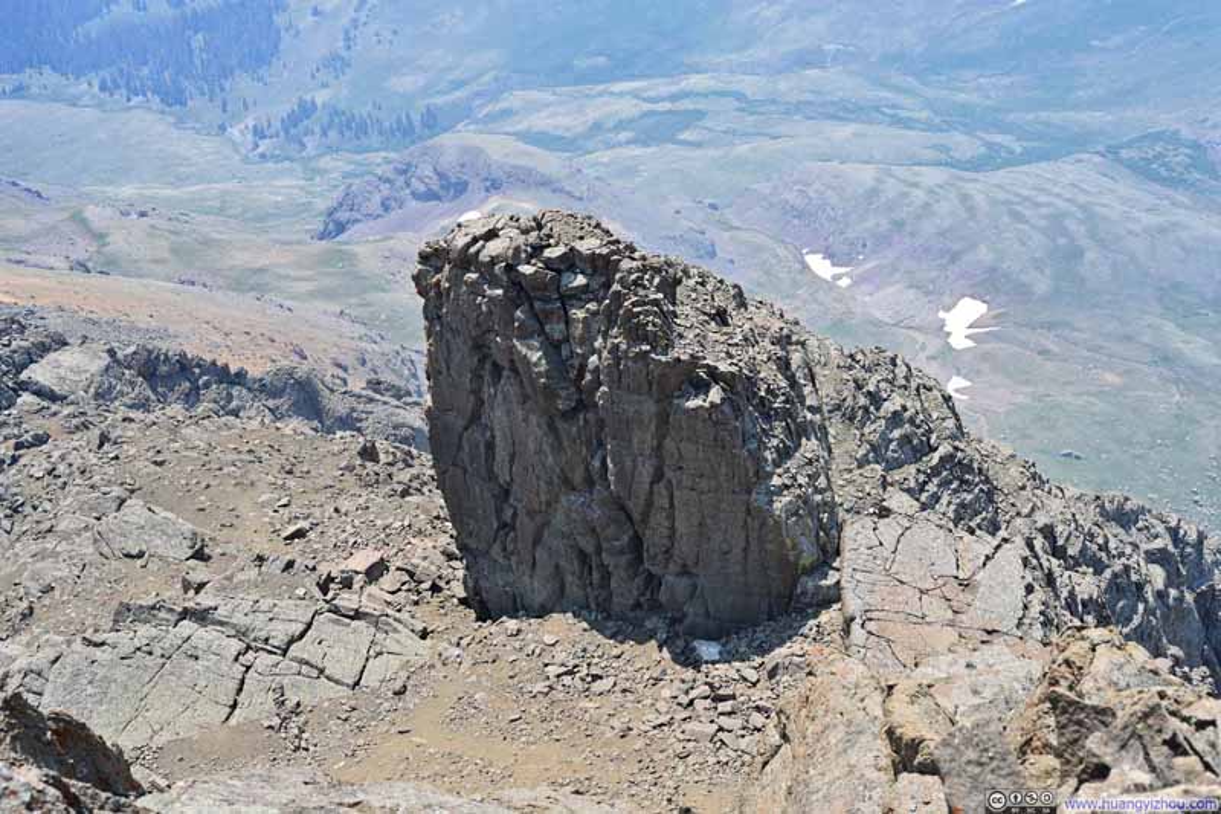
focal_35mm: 46
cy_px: 407
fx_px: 1560
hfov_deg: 42.8
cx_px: 610
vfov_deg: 29.2
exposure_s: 1/320
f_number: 6.3
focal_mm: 46
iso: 64
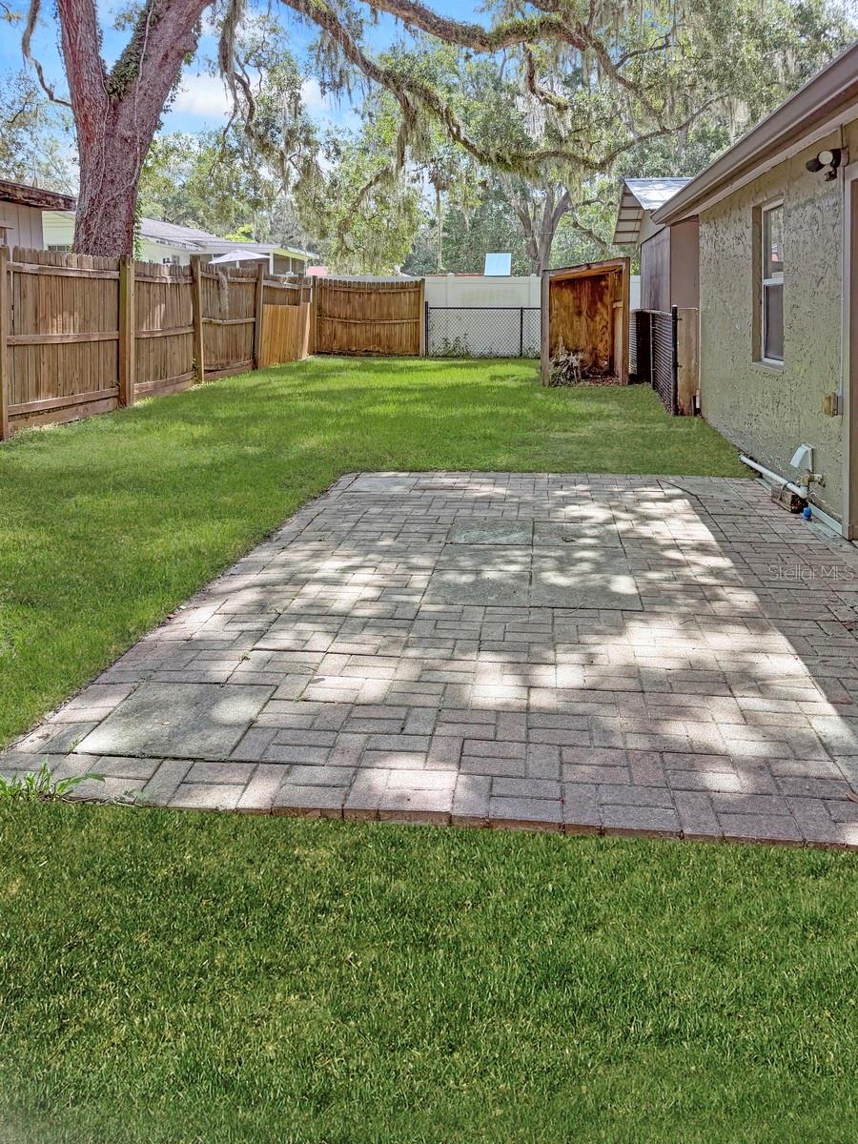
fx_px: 793
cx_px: 429
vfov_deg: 71.6
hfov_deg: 56.8
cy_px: 572
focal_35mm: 24
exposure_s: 1/1060
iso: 100
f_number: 1.78
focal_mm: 6.76
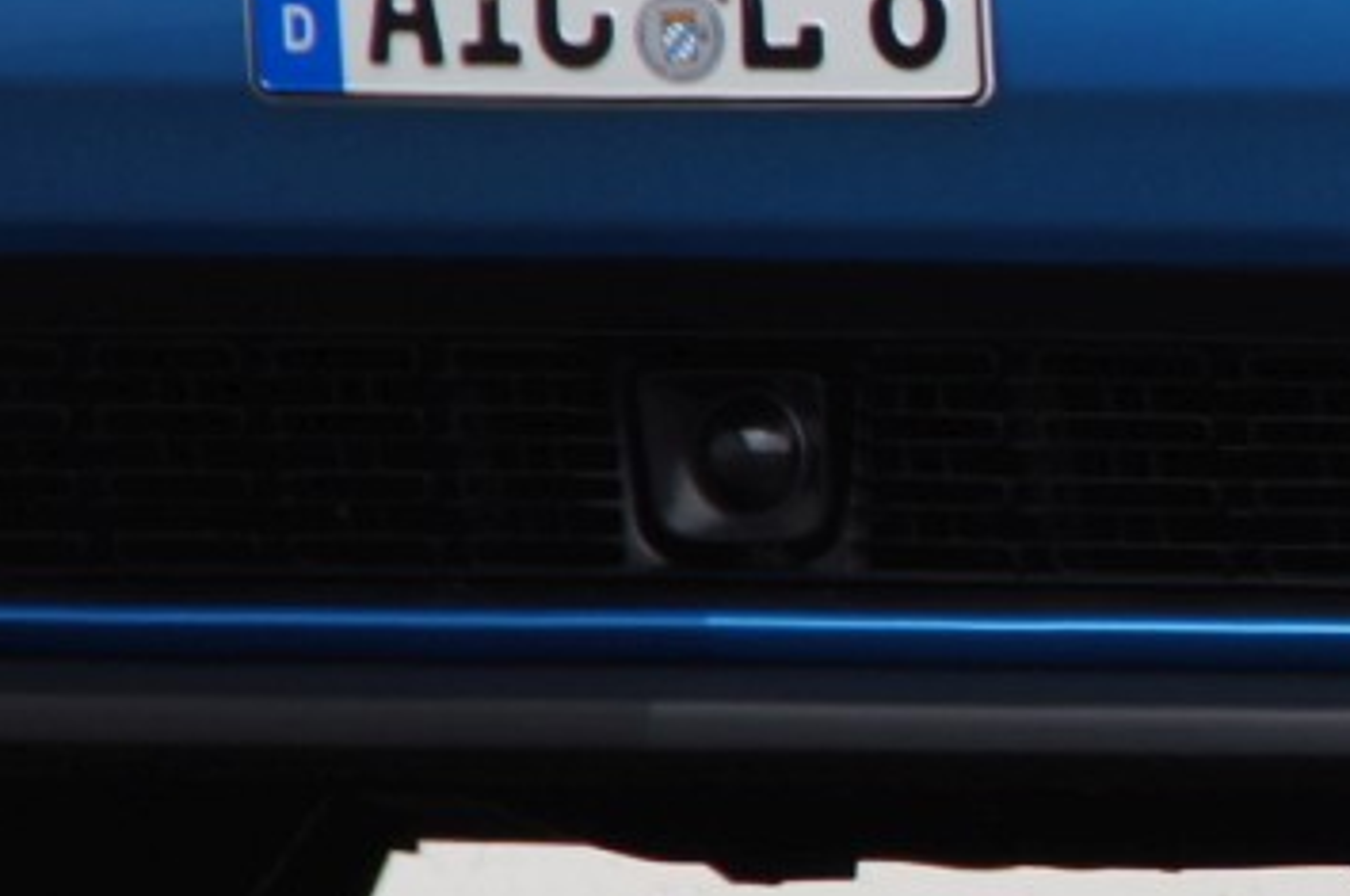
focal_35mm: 1219
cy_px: 240
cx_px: 2498
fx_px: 45649
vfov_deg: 1.1
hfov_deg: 1.7
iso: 100
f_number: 5.6
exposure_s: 1/250
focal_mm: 150
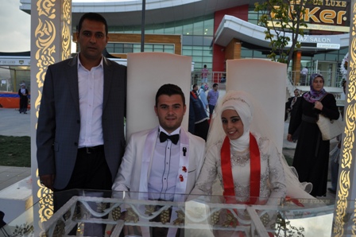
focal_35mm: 30
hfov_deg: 62.0
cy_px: 118
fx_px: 296
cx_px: 178
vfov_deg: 43.5
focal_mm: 20
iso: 200
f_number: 5.6
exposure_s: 1/125
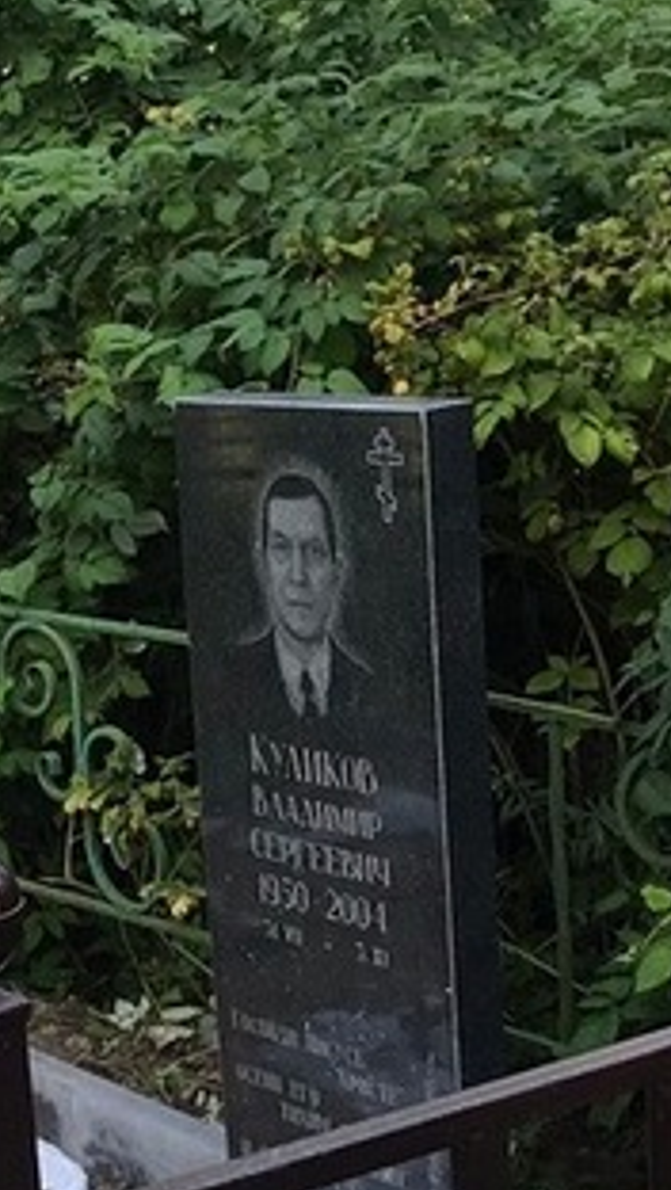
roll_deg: +7.1
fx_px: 3156
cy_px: 877
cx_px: -267
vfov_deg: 21.2
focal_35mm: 100
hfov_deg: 11.7
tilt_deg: -16.1
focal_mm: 3.99
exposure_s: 1/344
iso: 20
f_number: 1.8
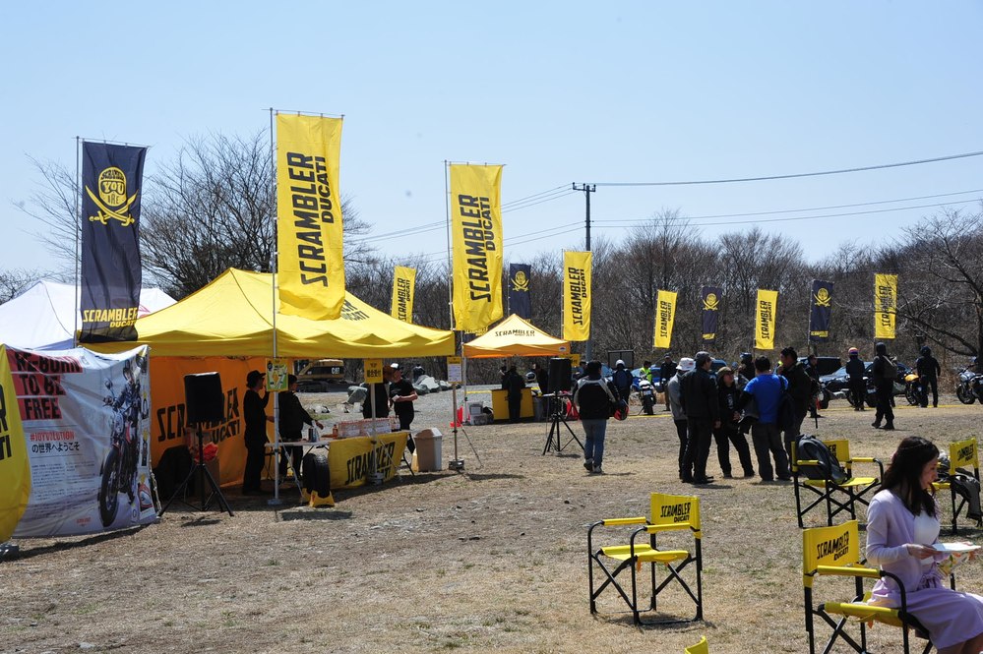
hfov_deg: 29.7
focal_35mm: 68
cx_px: 492
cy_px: 327
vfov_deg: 20.0
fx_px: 1856
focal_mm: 68
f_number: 13
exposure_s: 1/250
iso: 200
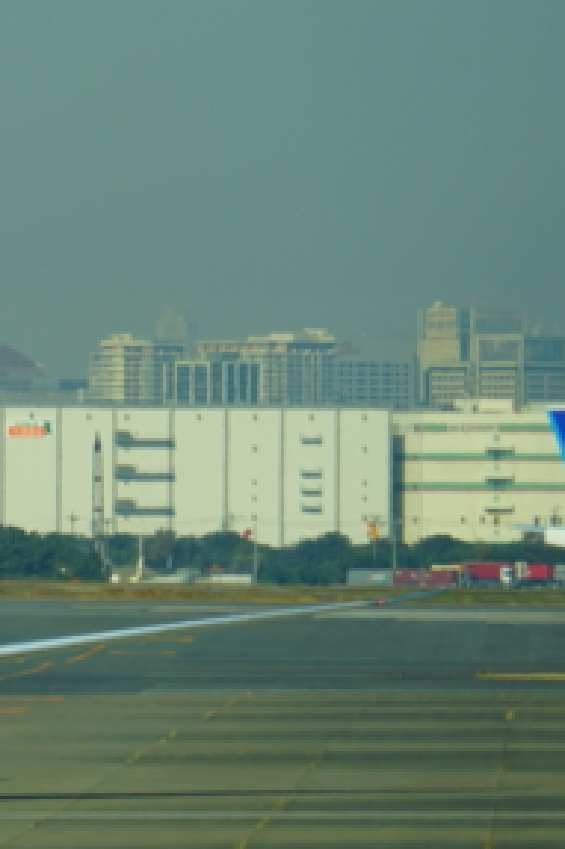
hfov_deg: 2.0
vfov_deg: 3.1
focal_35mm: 670
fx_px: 15791
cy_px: 325
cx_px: -527
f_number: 8
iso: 100
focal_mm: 240
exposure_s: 1/250
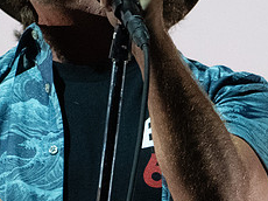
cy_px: 134
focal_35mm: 2498
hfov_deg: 0.8
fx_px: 19320
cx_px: 146
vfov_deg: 0.6
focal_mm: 500
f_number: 5.6
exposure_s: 1/80
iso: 5000
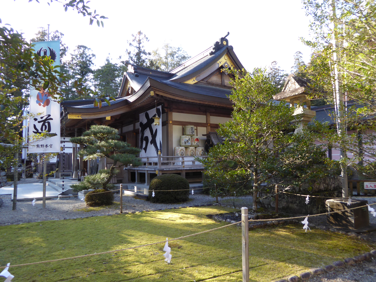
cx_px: 188
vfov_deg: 54.9
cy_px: 141
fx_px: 272
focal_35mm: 25
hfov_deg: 69.4
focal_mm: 4.3
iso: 100
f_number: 3.3
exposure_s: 1/100
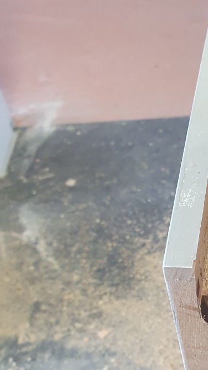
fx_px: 500
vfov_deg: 39.7
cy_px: 269
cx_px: 238
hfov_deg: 22.0
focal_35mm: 51
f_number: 2.4
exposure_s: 1/50
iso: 500
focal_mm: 4.32
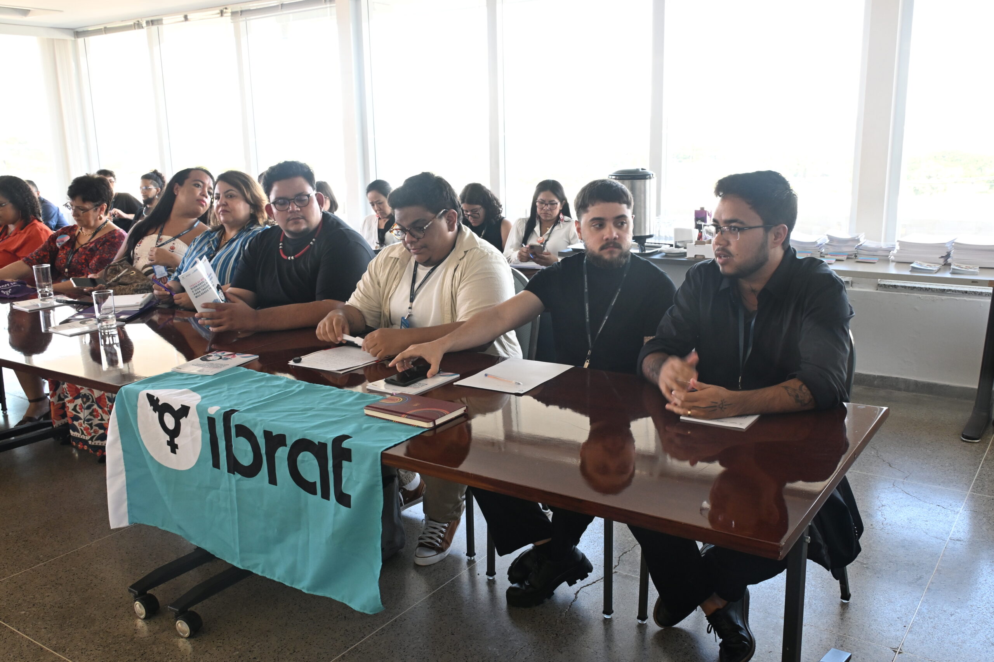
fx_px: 911
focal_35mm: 33
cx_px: 497
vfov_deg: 39.9
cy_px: 331
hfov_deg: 57.2
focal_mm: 22
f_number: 10
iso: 800
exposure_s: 1/40
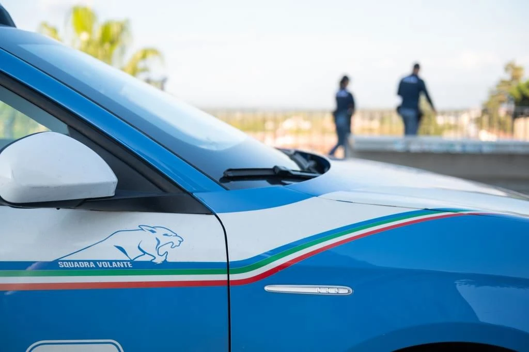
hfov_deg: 43.6
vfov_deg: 29.8
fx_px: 661
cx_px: 264
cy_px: 176
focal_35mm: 45
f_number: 2.8
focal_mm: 45
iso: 100
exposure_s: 1/640
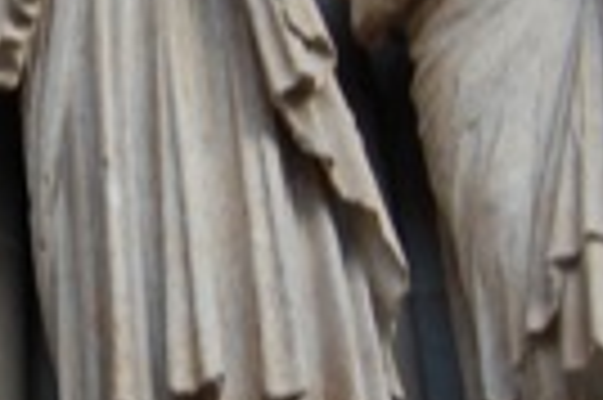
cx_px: -22
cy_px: 236
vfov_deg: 8.7
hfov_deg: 12.8
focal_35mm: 158
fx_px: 2643
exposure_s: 1/50
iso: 400
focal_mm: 22
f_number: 3.8
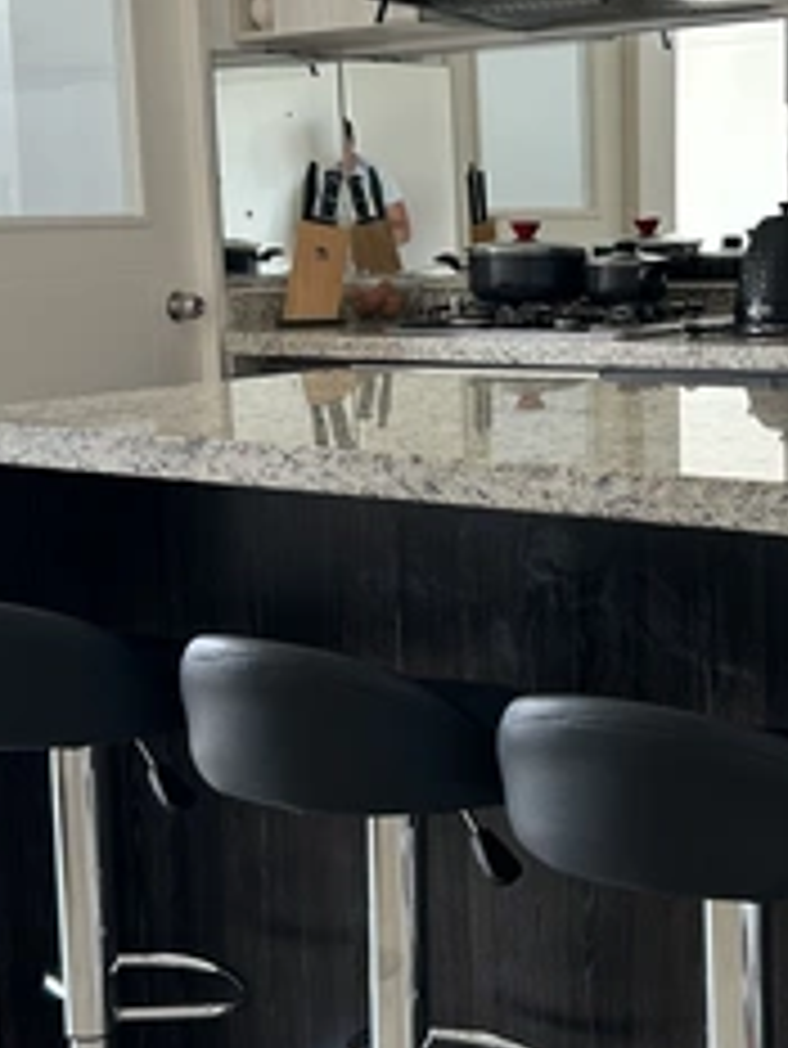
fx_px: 1486
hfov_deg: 29.2
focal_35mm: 49
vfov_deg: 38.9
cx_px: 603
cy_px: 481
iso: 40
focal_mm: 5.7
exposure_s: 1/250
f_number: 1.5
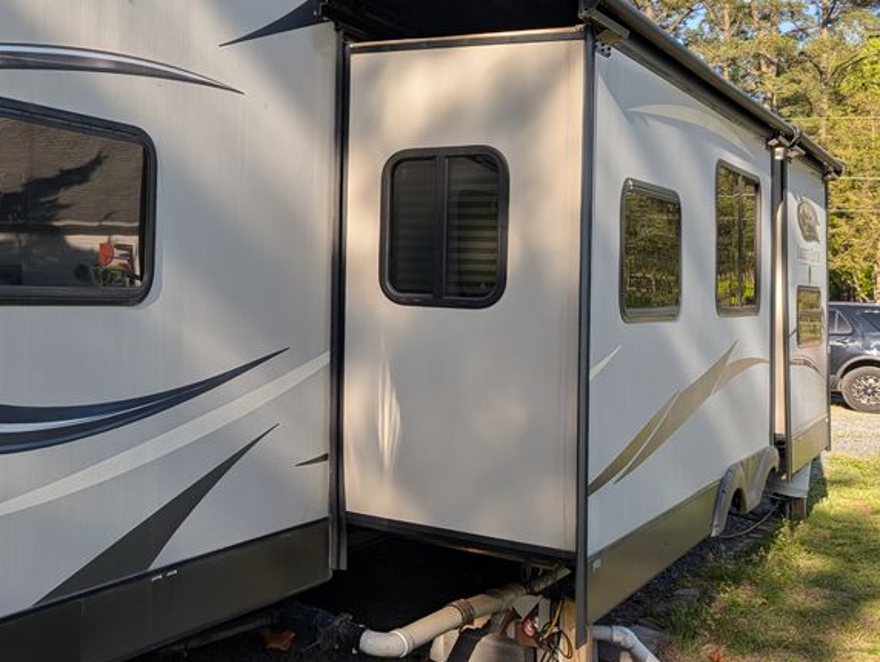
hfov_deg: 41.0
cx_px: 117
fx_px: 1094
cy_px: 262
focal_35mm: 43
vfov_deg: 33.5
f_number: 1.68
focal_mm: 6.9
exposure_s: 1/415
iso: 23
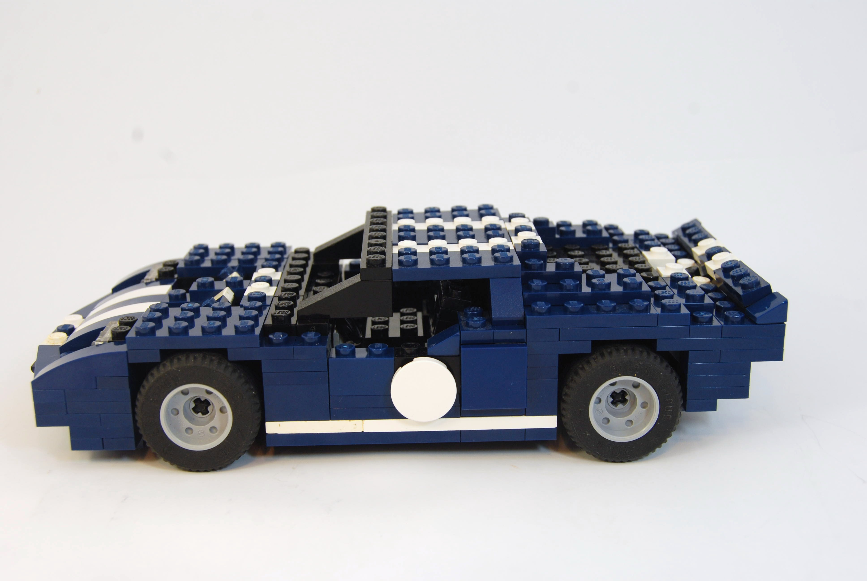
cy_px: 290
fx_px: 1157
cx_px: 434
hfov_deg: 41.1
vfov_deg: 28.2
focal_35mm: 48
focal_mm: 32
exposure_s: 1/60
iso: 200
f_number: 8
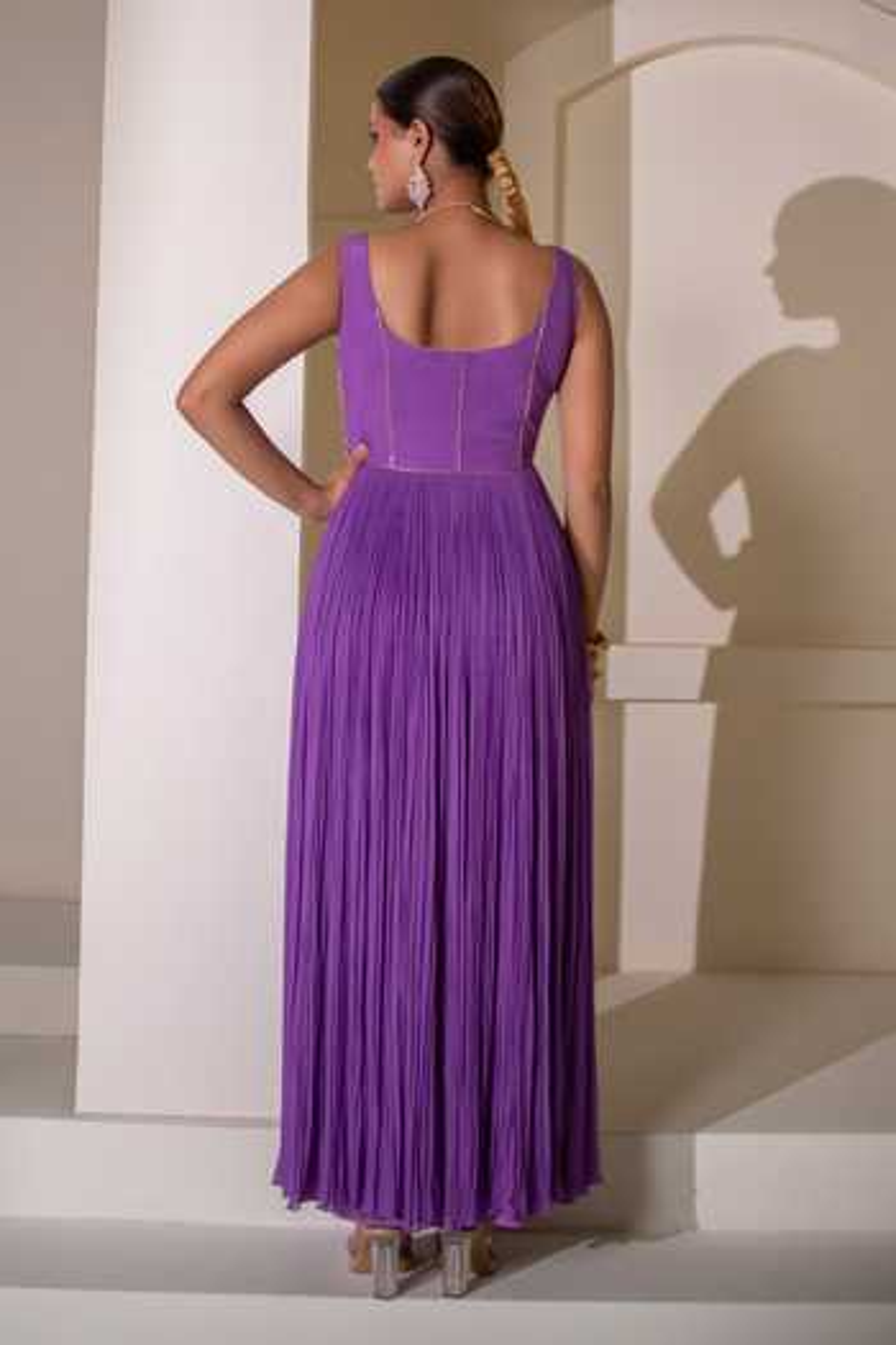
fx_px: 1307
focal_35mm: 35
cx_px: 448
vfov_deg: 54.4
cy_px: 672
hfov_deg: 37.9
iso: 400
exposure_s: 1/320
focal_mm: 35
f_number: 2.8
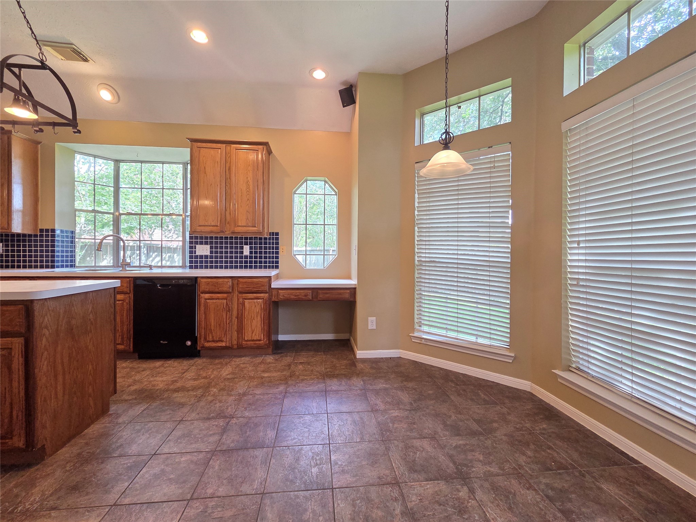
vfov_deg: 89.9
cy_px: 261
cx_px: 348
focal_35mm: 13
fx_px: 261
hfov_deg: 106.2
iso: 250
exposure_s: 1/120
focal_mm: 2.2
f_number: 2.2
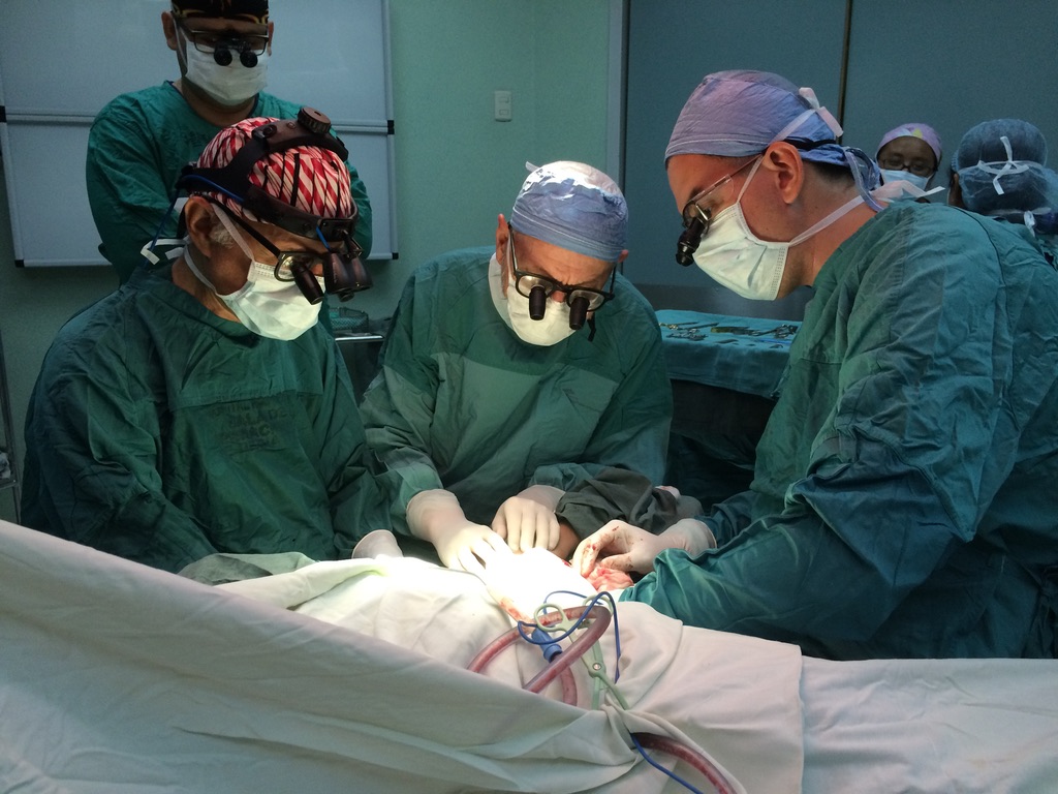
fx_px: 886
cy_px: 397
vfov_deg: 48.2
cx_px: 529
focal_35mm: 29
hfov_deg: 61.7
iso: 64
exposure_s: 1/30
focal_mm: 4.15
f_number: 2.2
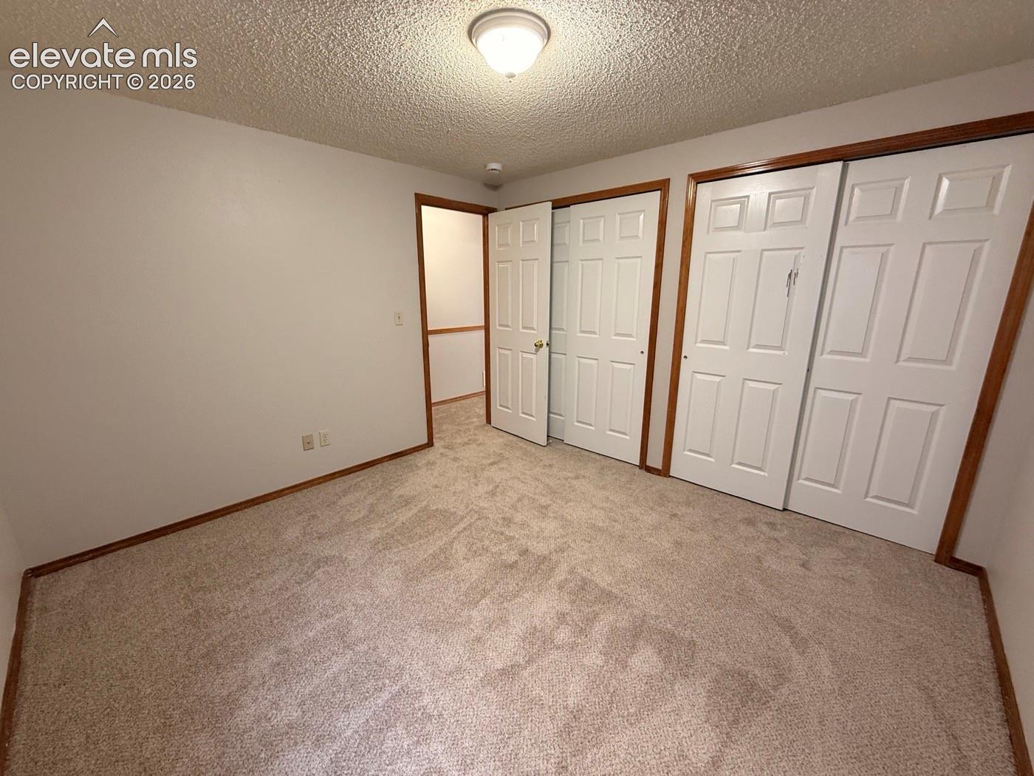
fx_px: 418
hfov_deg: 102.1
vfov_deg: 85.7
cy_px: 388
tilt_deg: -13.1
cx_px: 517
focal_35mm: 14
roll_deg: +0.4
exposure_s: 1/60
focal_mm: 2.22
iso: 320
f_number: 2.2
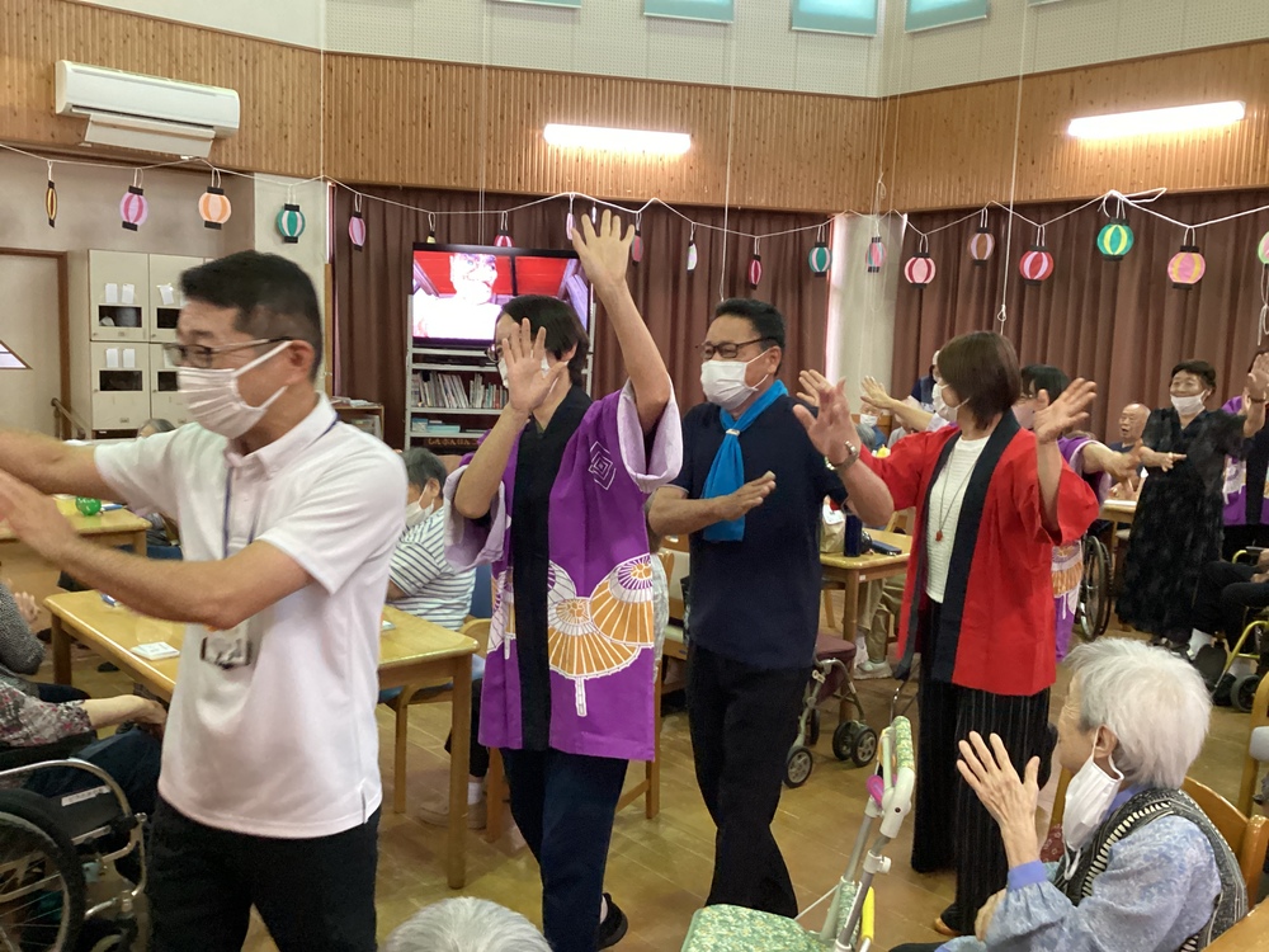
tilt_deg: -6.3
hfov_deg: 58.4
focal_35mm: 31
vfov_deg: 45.4
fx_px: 1136
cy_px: 476
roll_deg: -2.8
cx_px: 634
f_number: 2.4
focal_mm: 3.3
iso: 400
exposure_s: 1/60
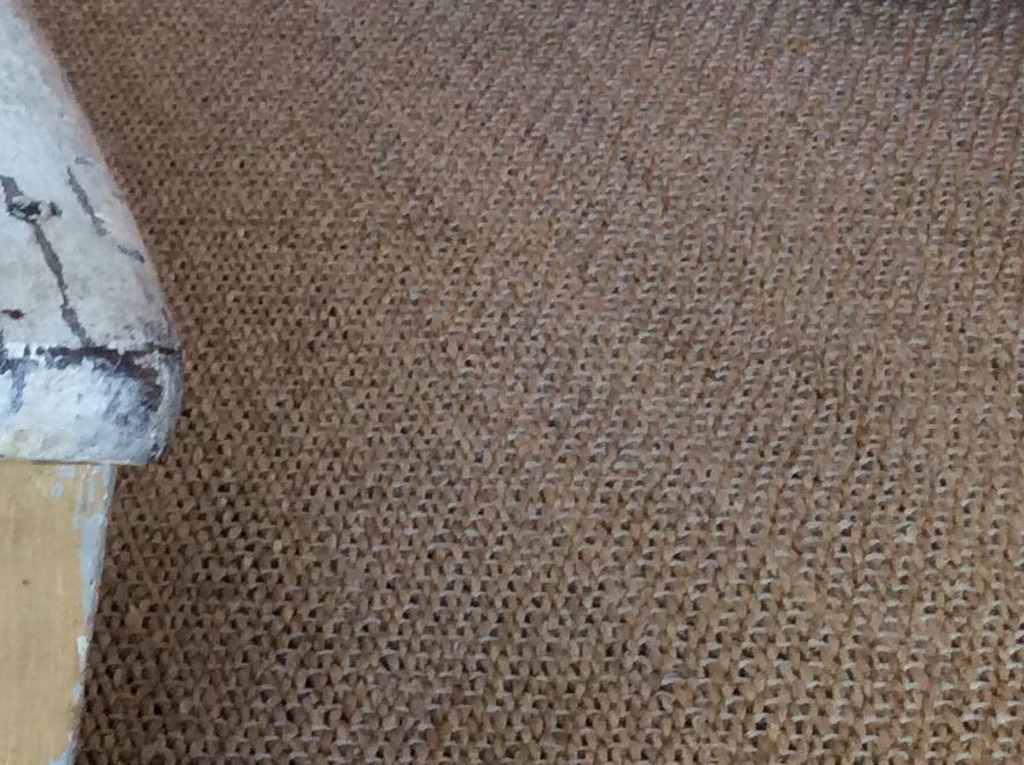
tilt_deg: -31.1
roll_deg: -1.2
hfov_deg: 18.9
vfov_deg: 15.7
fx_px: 2777
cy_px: 488
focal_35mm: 94
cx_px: -401
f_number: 2.4
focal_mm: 3.3
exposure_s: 1/25
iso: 64
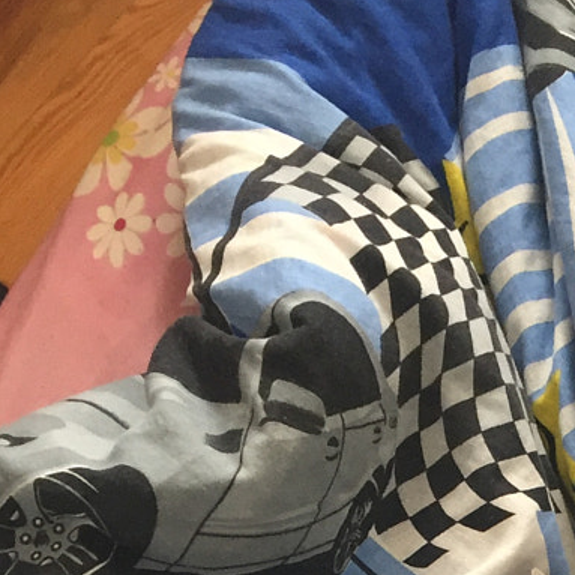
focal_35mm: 107
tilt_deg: -70.0
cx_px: 695
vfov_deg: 14.3
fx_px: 2011
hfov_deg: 15.7
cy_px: 1036
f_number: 2.2
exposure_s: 1/33
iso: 100
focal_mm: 4.15
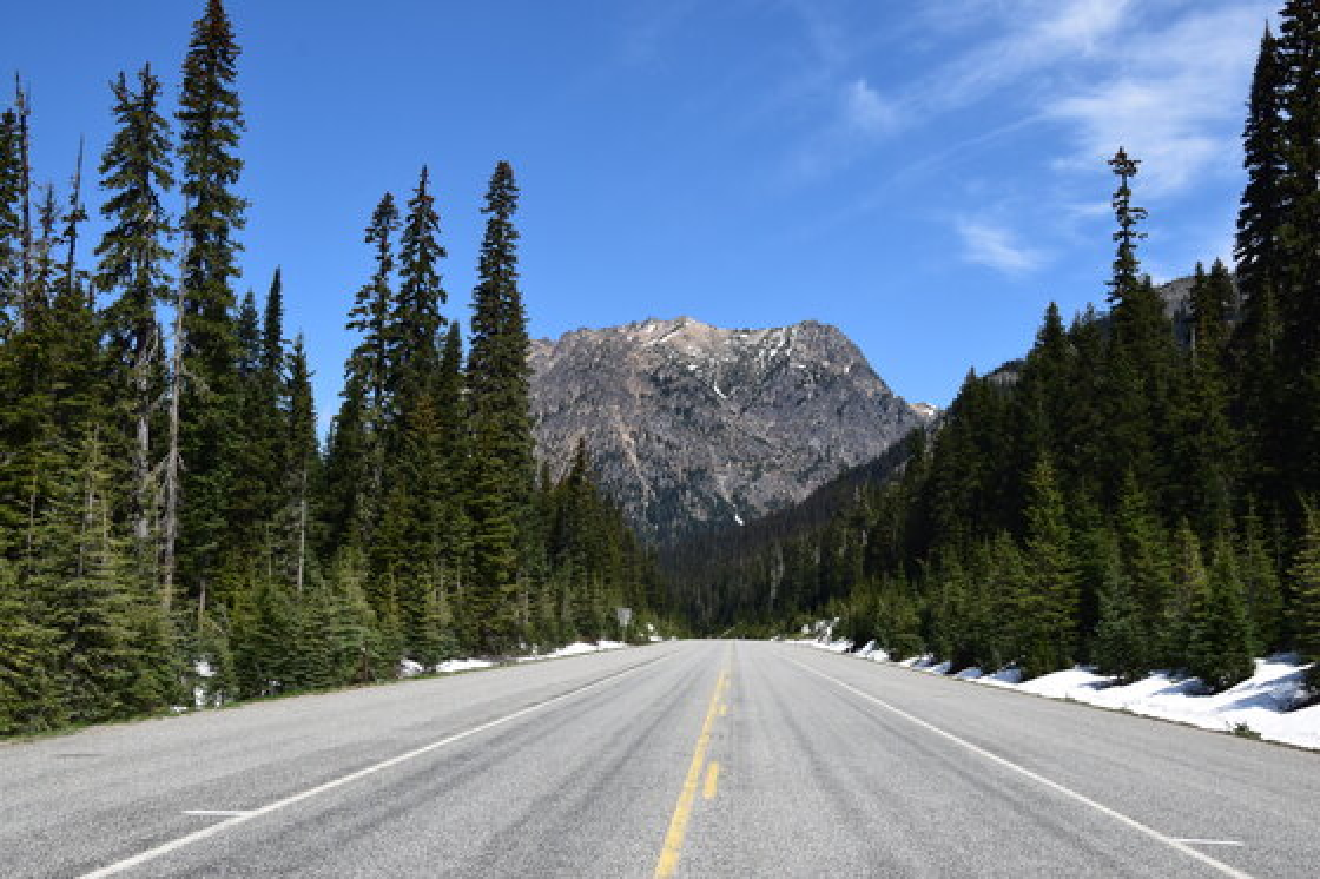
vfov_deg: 39.9
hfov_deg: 57.2
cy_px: 440
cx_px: 660
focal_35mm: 33
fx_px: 1210
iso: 400
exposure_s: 1/500
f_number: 11
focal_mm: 22
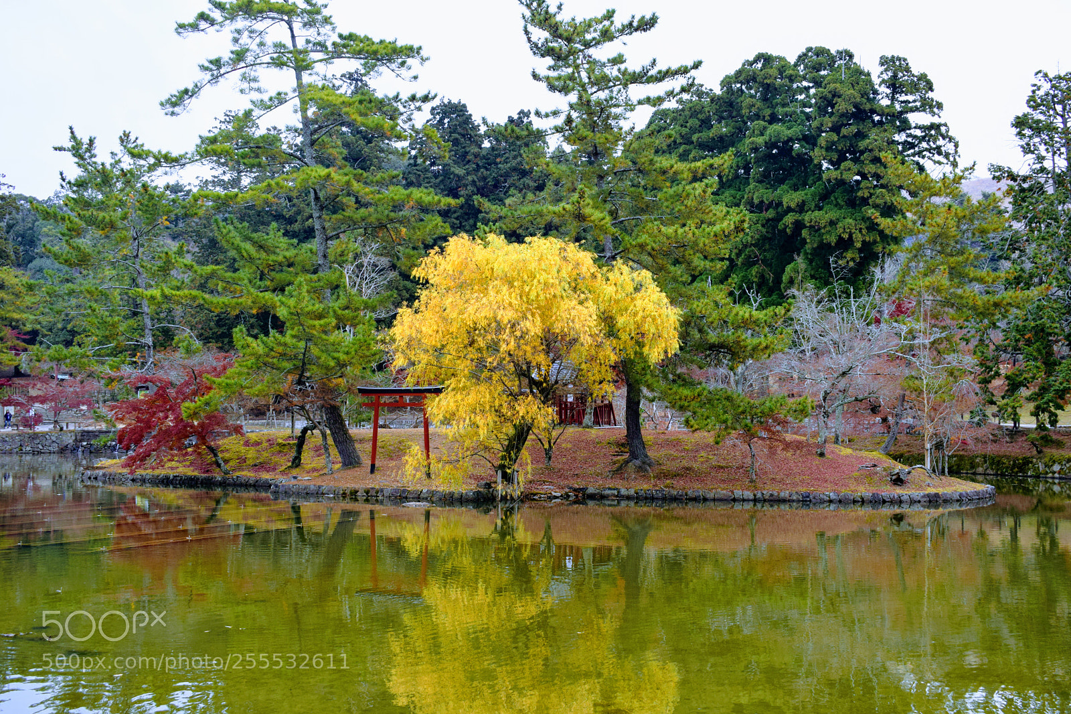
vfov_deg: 31.9
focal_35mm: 42
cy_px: 357
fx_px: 1249
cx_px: 536
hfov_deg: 46.4
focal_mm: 28
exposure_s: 1/160
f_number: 6.3
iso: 400
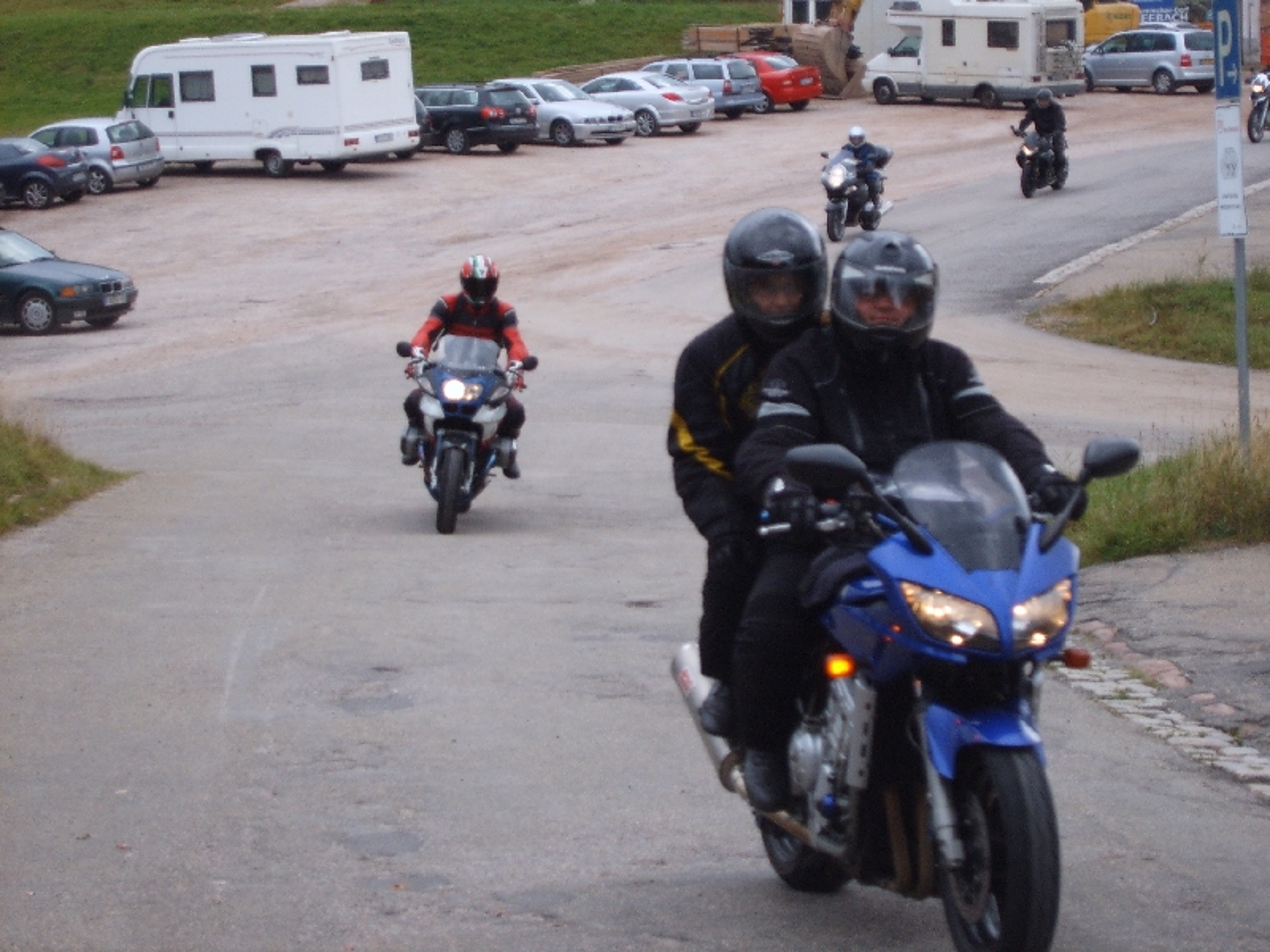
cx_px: 635
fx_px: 3852
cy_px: 476
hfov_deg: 18.7
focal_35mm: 105
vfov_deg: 14.1
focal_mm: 17.4
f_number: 4.8
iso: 50
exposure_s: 1/350
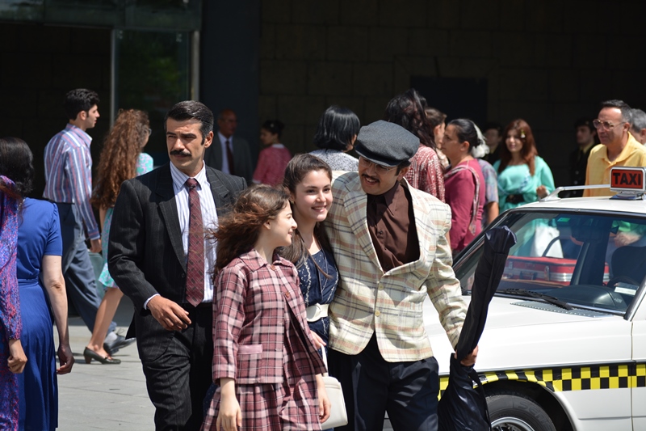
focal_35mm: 174
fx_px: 3121
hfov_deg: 11.8
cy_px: 216
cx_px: 323
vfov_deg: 7.9
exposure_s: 1/640
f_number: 4.5
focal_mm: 116
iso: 100
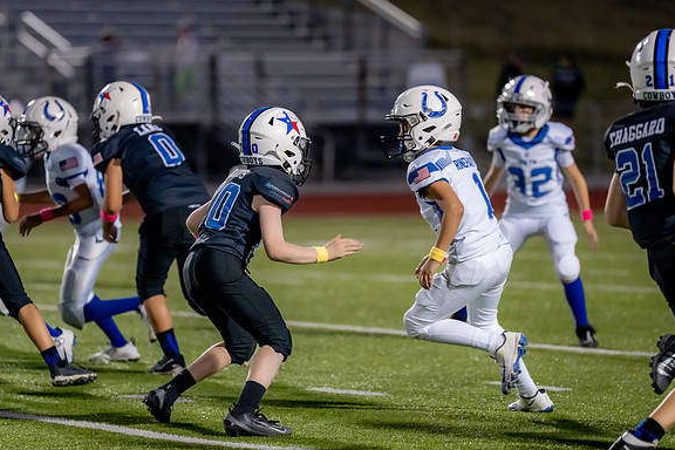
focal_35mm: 268
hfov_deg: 7.7
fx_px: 5025
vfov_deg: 5.1
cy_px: 230
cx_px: 288
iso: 2500
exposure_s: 1/1000
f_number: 2.8
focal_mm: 200
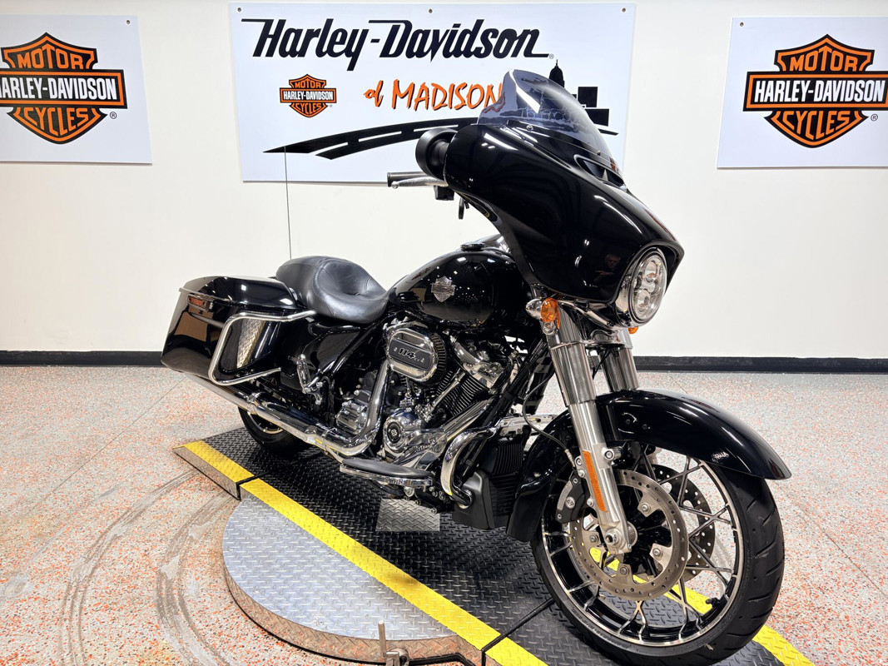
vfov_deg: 53.1
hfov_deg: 67.3
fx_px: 667
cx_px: 444
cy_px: 333
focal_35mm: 26
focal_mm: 5.96
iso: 50
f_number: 1.6
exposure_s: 1/120
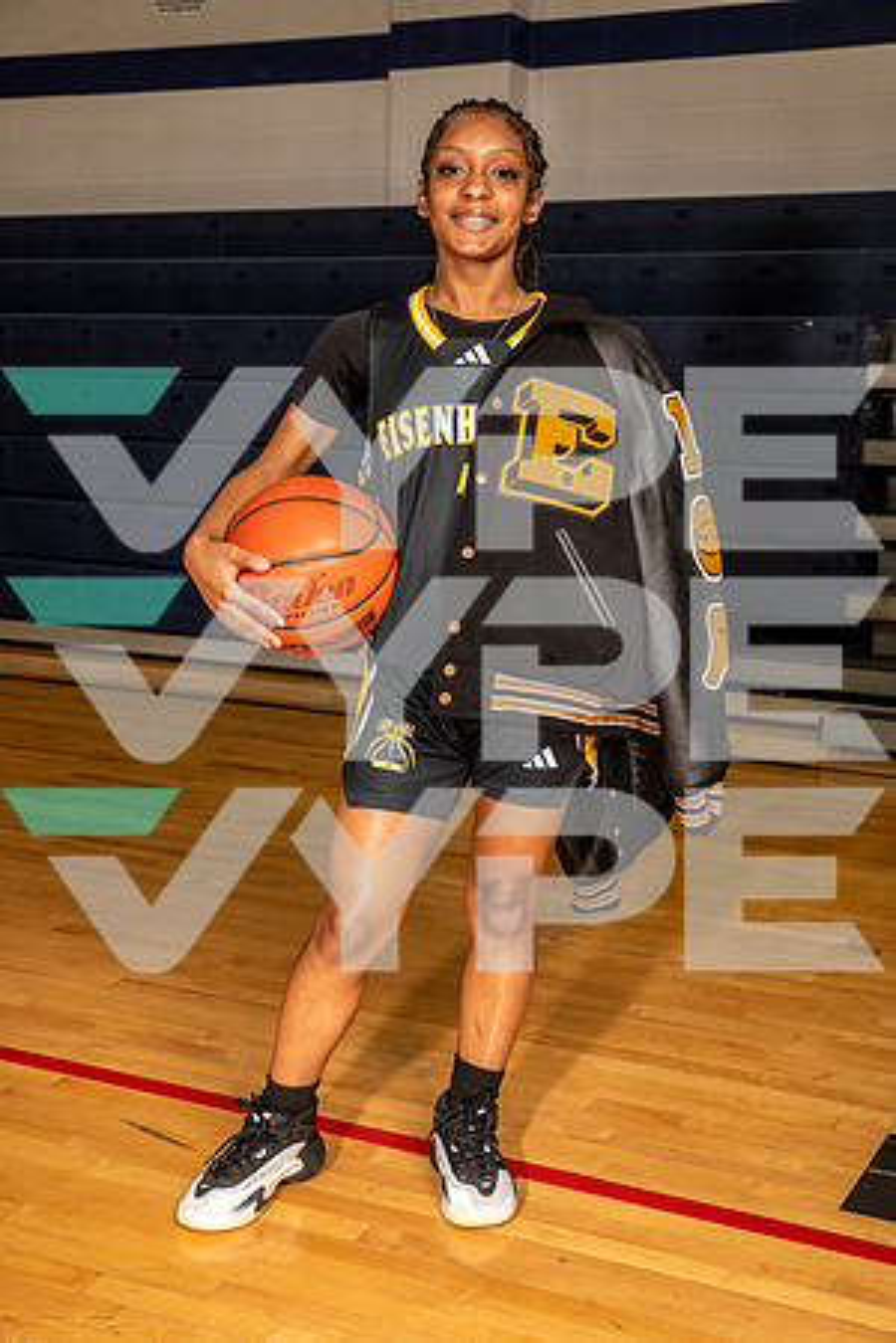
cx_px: 448
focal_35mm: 50
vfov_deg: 39.6
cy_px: 672
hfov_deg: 27.0
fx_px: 1867
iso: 400
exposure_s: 1/320
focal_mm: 50
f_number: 7.1
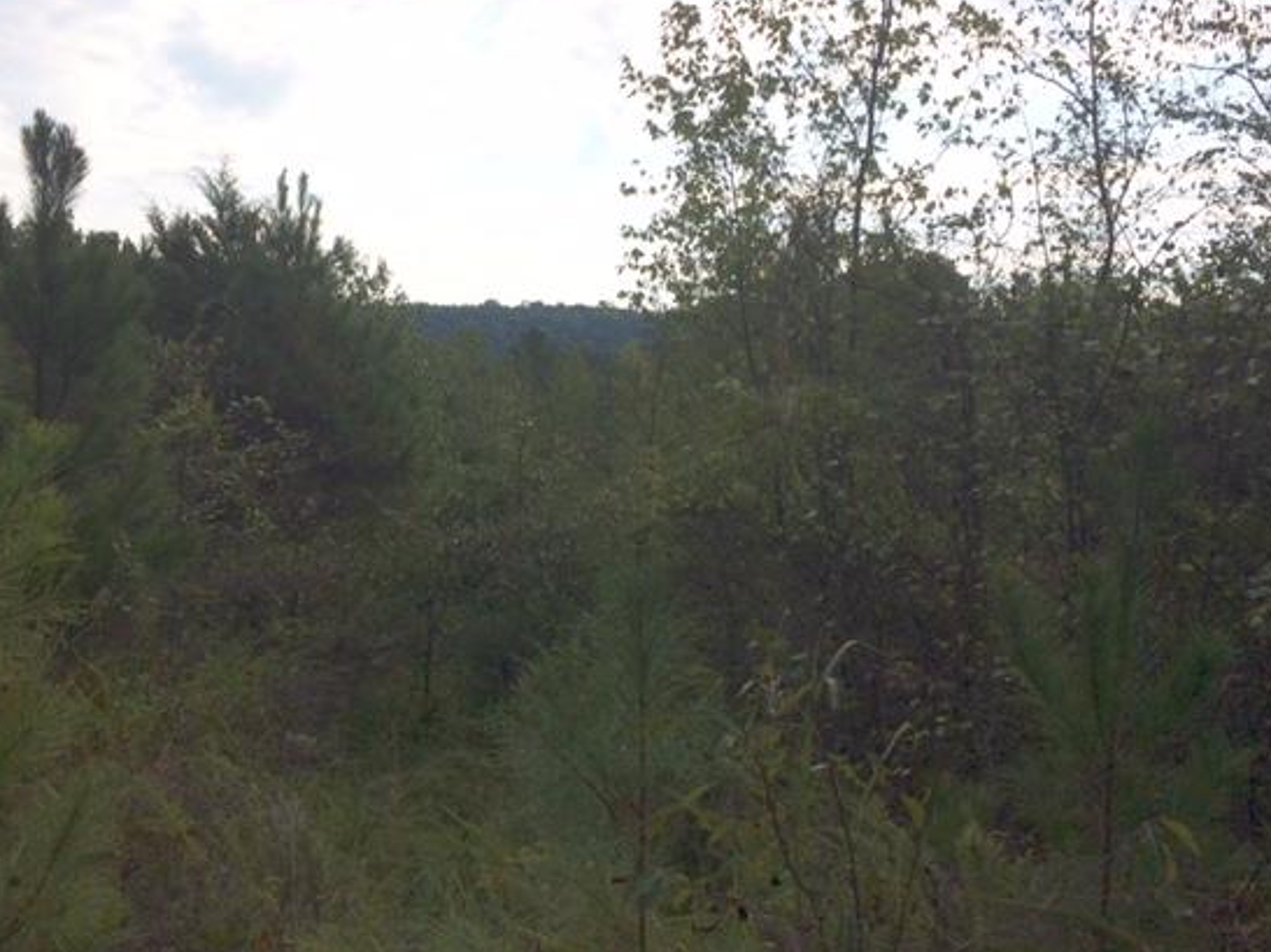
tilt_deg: -0.8
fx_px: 1248
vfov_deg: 41.8
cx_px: 577
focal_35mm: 34
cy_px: 452
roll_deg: +0.4
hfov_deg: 53.9
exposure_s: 1/3731
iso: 32
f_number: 2.2
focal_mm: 4.15
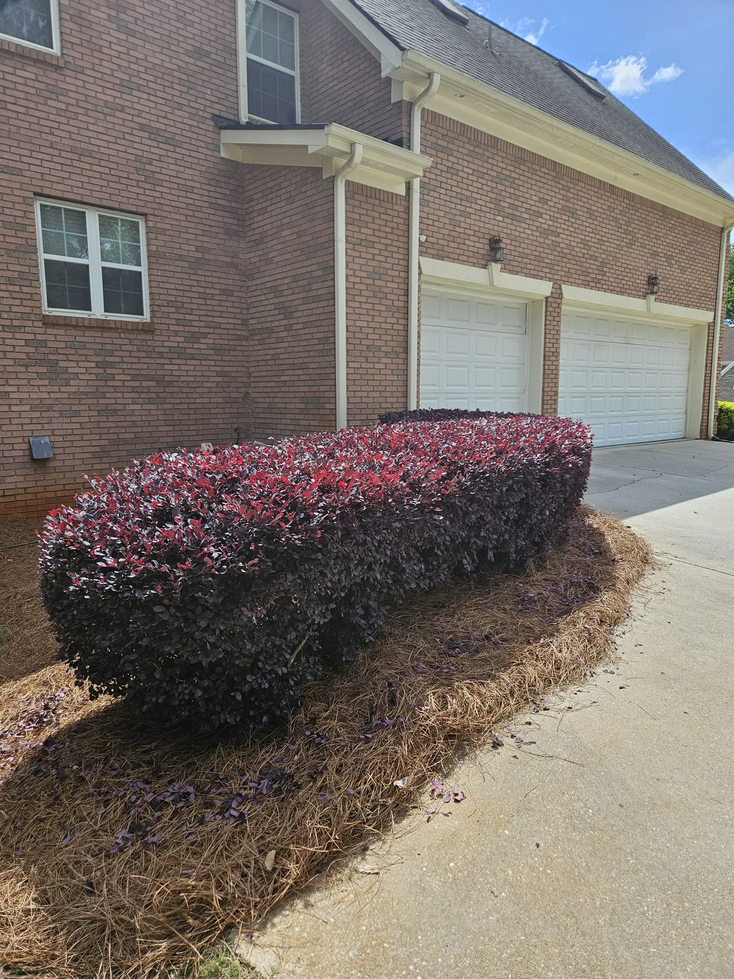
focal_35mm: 23
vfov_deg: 73.9
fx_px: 650
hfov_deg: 58.9
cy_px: 490
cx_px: 367
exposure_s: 1/2000
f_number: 1.8
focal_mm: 5.4
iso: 50
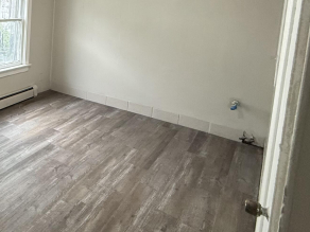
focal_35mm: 32
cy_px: 31
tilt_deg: -6.1
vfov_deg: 41.3
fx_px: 287
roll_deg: -1.3
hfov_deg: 45.0
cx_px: -21
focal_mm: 2.22
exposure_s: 1/120
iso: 320
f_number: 2.2
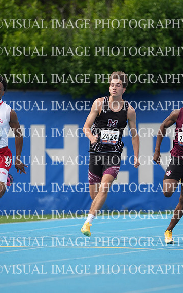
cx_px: 91
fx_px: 4902
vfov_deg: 3.4
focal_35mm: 614
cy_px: 146
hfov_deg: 2.1
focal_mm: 600
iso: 500
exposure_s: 1/1000
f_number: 6.3
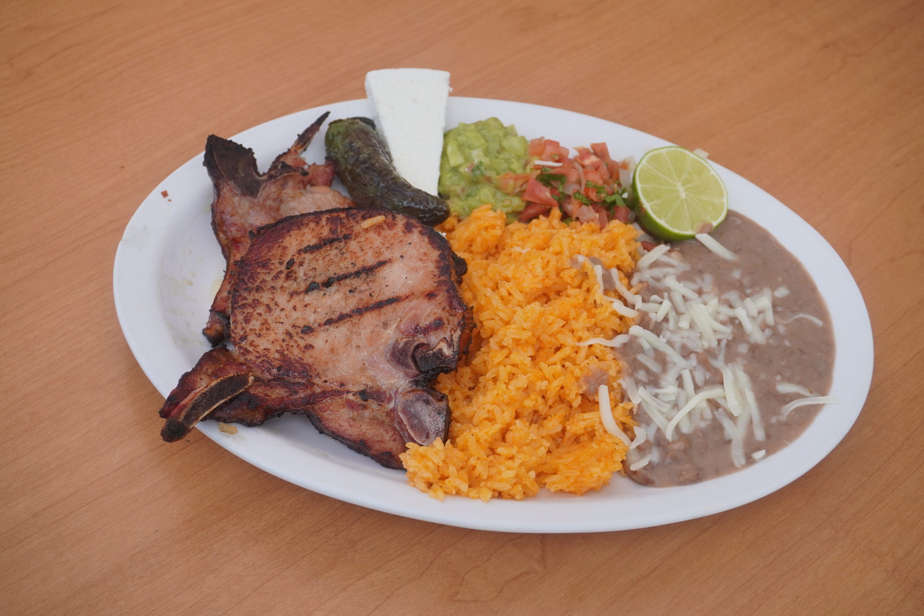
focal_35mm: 48
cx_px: 462
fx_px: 1232
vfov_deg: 28.1
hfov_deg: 41.1
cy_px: 308
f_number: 5.6
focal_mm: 32
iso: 320
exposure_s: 1/250
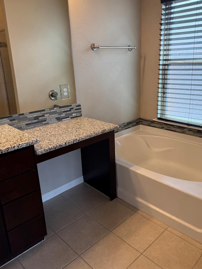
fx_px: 218
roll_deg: +1.3
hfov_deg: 49.5
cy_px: 127
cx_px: 117
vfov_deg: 63.4
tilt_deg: -16.7
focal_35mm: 28
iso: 125
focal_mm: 6.76
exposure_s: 1/60
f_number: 1.78
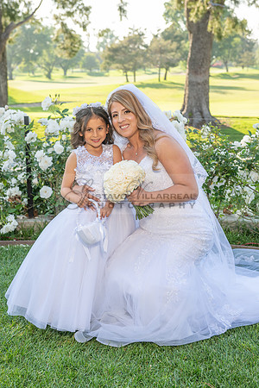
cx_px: 130
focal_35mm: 58
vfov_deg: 34.5
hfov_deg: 23.4
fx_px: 626
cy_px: 194
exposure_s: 1/200
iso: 250
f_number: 5.6
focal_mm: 58
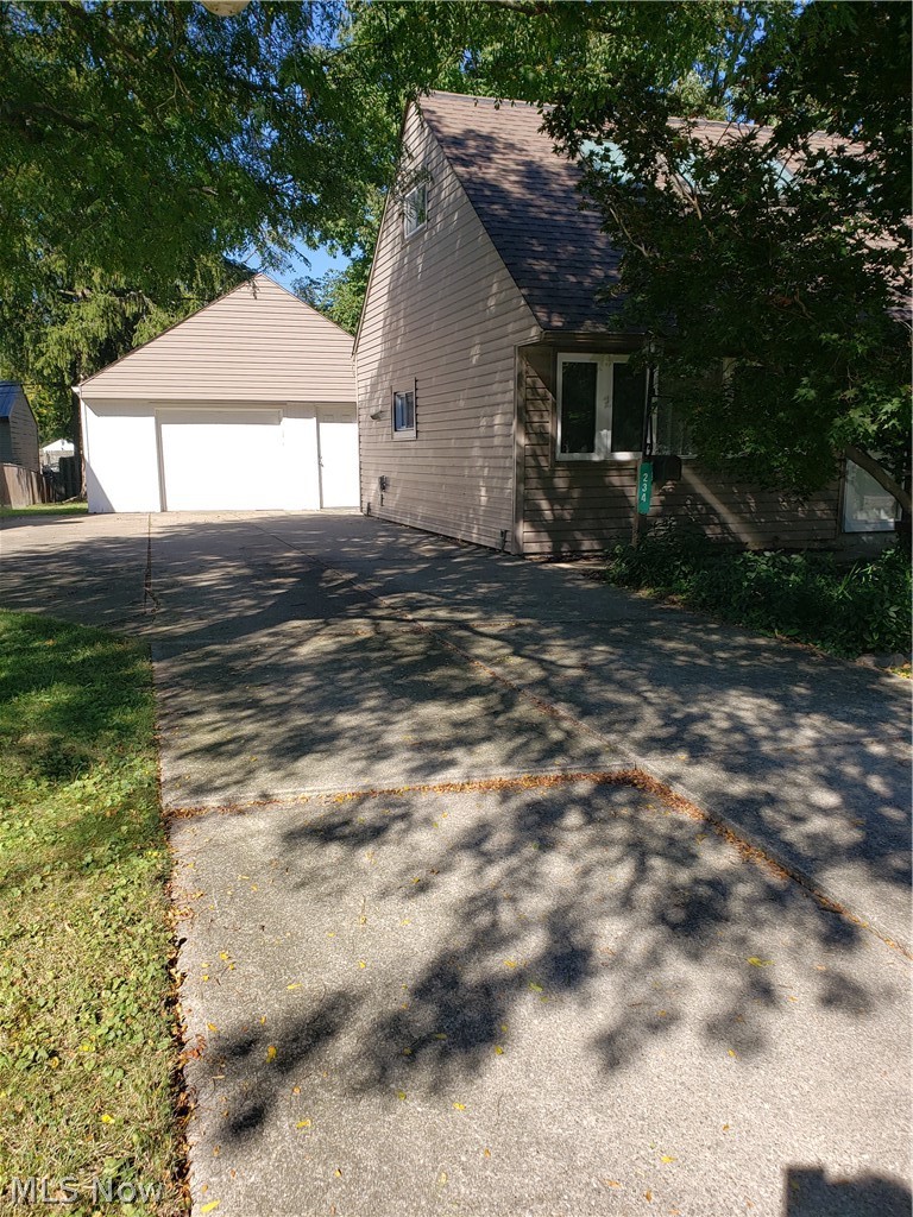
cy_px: 608
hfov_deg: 53.1
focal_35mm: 26
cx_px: 456
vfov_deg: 67.3
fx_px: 914
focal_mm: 4.3
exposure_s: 1/827
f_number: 2.4
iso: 50
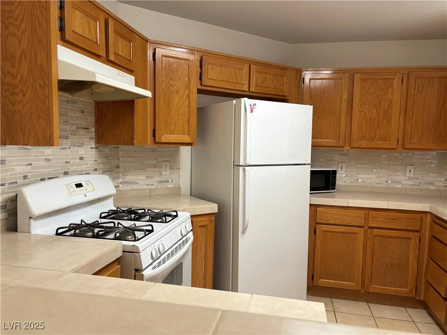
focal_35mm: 26
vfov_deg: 53.1
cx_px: 224
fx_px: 336
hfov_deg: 67.3
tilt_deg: -3.7
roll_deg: -0.9
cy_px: 168
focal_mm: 5.96
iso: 125
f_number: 1.6
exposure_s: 1/60
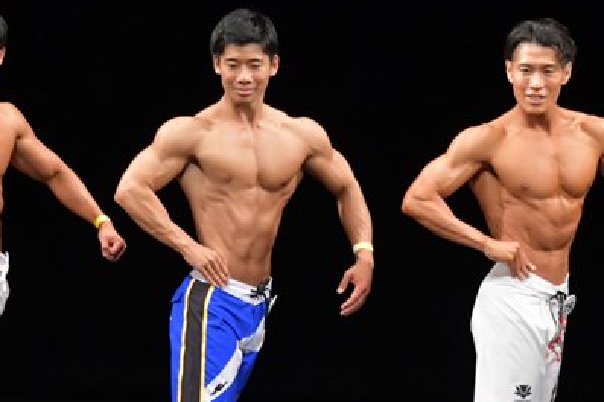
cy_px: 302
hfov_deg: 4.4
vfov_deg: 2.9
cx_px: 234
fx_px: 7862
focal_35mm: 469
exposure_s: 1/400
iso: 3200
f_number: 5.6
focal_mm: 160
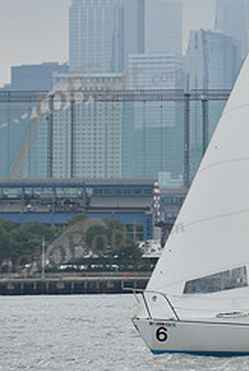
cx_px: 263
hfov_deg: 2.9
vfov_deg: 4.3
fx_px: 4893
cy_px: -5
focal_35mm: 473
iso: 320
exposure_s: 1/1250
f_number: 9
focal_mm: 200
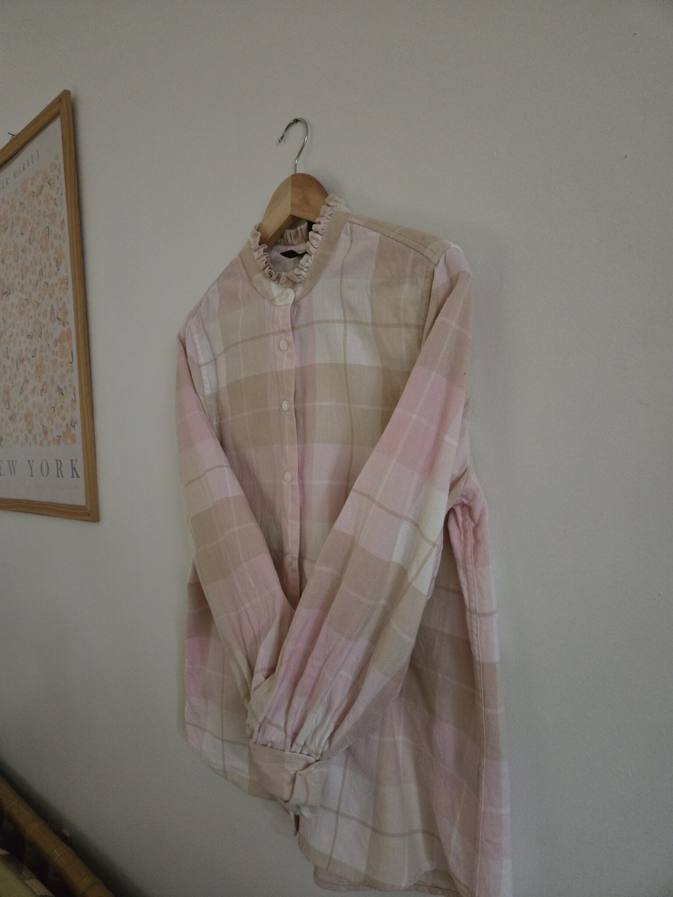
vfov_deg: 73.9
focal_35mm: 23
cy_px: 448
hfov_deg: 58.9
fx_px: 596
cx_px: 336
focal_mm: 5.4
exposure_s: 1/60
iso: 1250
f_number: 1.8
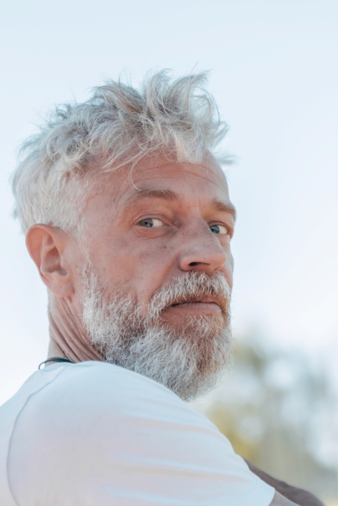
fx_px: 1211
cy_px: 414
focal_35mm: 86
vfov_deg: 23.3
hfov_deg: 15.7
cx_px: 285
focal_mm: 35
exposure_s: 1/1600
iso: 100
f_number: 1.4
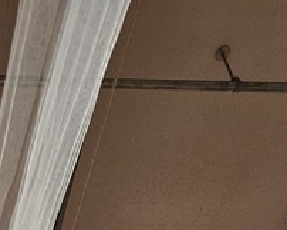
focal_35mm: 111
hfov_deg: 15.7
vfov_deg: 10.4
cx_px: -163
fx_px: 944
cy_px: 667
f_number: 1.8
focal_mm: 5.4
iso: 100
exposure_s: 1/120
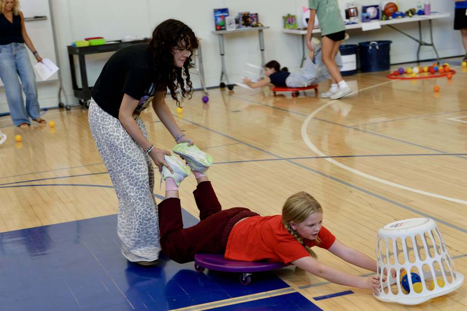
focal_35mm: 70
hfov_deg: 28.8
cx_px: 234
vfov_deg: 19.5
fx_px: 908
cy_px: 156
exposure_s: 1/80
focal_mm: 70
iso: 1250
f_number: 5.6
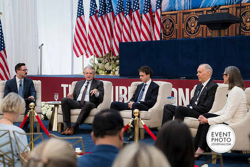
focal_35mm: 79
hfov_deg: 25.7
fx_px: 549
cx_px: 125
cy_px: 84
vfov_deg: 17.3
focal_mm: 79
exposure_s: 1/160
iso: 220
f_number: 4
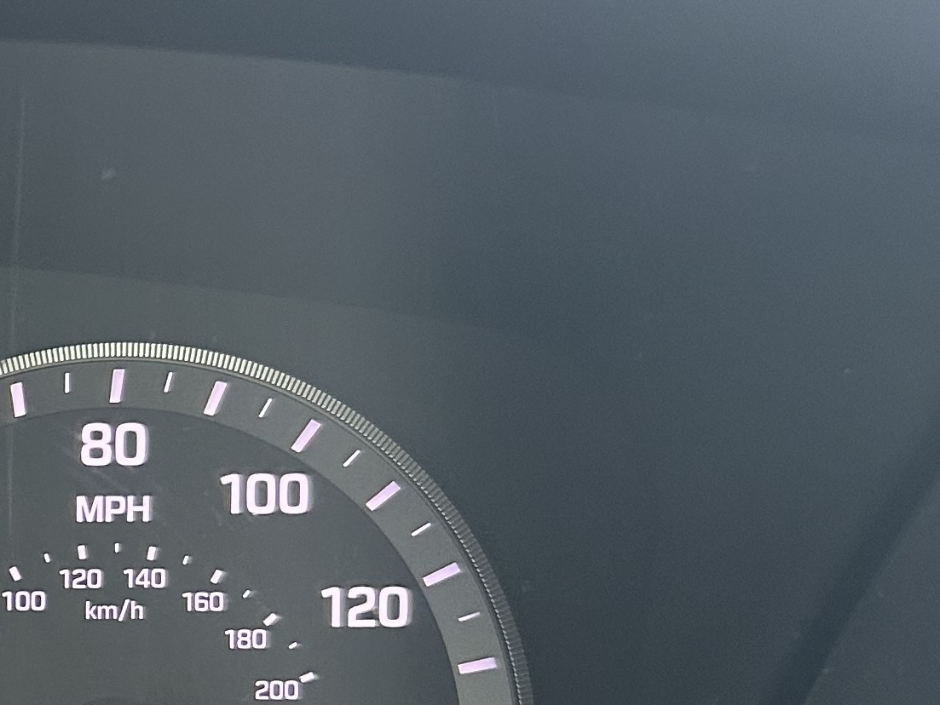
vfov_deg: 15.4
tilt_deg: -17.7
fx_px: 2581
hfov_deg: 17.8
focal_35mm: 95
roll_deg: +0.5
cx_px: -591
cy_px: 593
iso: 125
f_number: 1.5
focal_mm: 5.7
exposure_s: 1/84
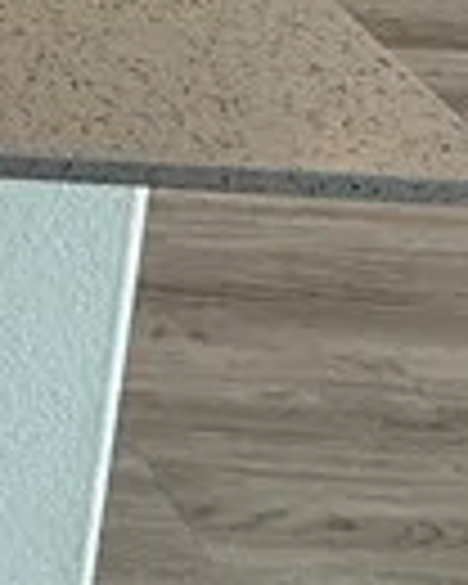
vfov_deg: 14.0
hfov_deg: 10.0
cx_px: -1004
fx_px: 1870
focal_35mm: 108
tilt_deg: -11.9
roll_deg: +0.2
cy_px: -698
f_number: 2.2
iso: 200
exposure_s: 1/120
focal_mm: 2.22
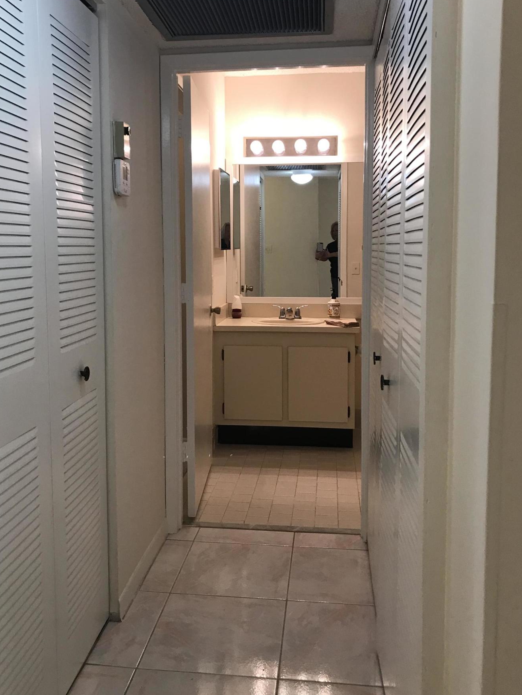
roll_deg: +0.0
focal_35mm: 32
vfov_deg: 56.7
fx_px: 643
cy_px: 309
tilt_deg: -5.9
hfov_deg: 44.1
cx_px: 244
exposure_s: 1/30
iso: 25
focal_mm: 3.99
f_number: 1.8
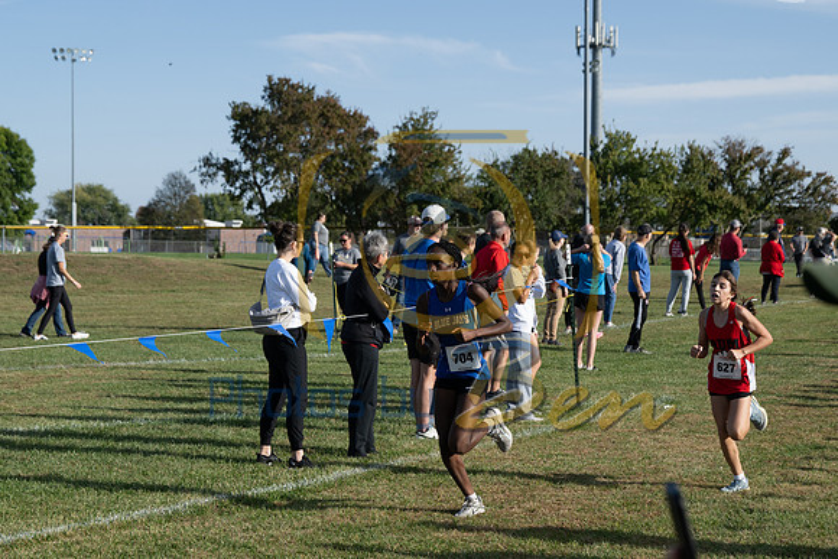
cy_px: 280
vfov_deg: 17.5
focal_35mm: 78
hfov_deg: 26.0
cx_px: 419
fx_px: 1816
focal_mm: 78
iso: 320
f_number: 7.1
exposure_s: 1/1000
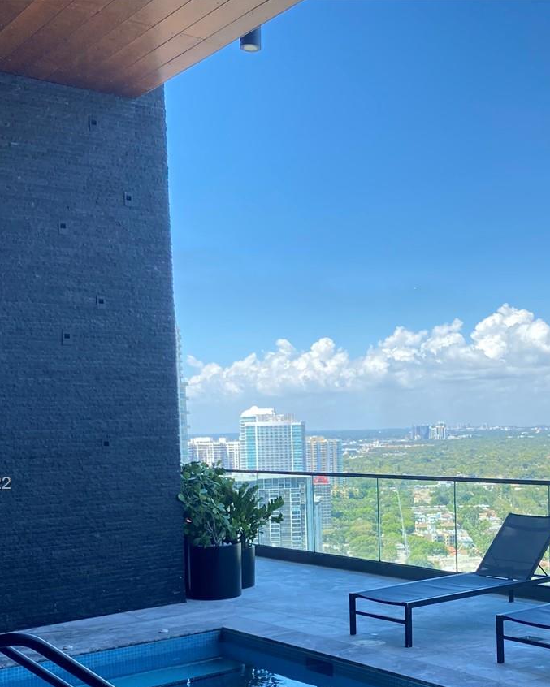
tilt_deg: -2.3
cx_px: 401
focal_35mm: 48
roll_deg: +1.3
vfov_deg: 38.1
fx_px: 976
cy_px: 485
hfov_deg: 31.0
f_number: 1.8
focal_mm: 4.25
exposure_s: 1/579
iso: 32
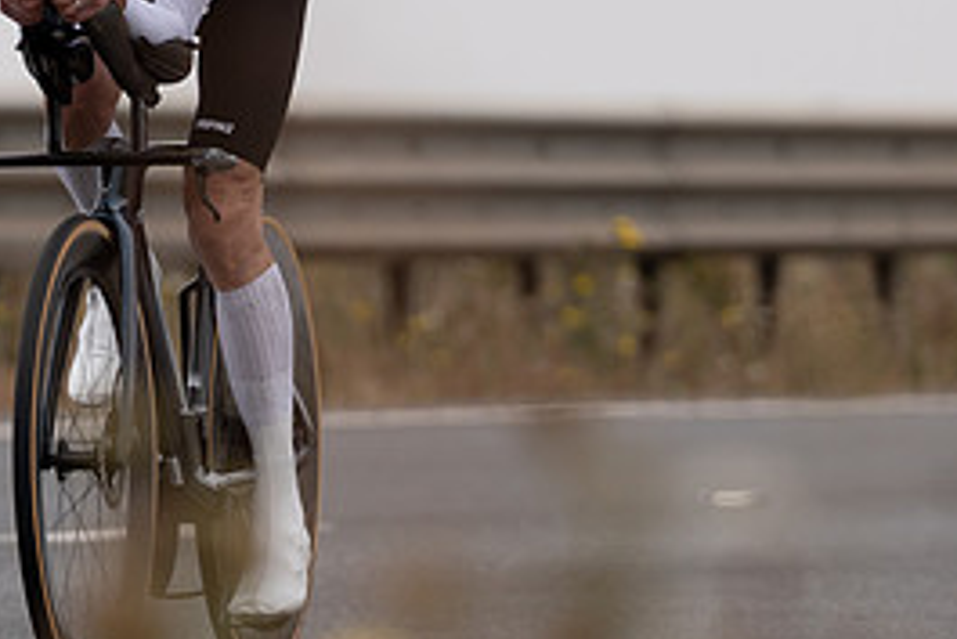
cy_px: 170
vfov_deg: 1.7
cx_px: 225
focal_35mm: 819
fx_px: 21783
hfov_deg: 2.5
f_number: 3.5
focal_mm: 200
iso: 100
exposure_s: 1/800
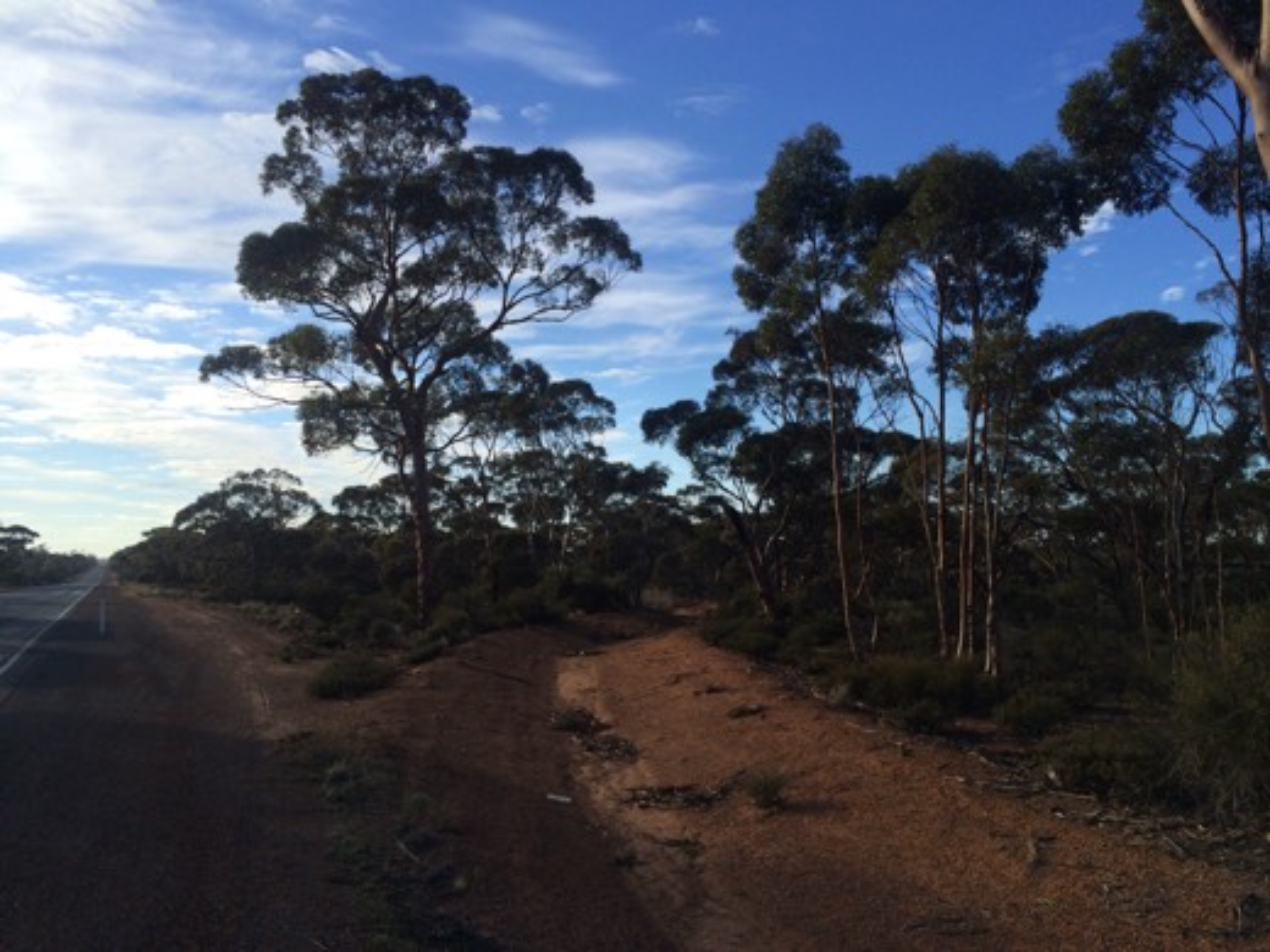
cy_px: 476
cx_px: 635
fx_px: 1064
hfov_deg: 61.7
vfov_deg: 48.2
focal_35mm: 29
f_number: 2.2
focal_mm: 4.15
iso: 32
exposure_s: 1/1786
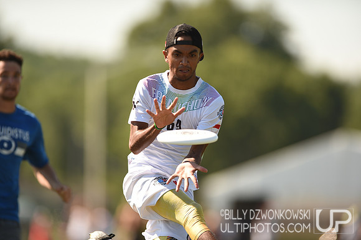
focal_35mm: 400
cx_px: 180
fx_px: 4005
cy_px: 120
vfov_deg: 3.4
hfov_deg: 5.2
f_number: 3.2
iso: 100
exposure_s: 1/1000
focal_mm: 400
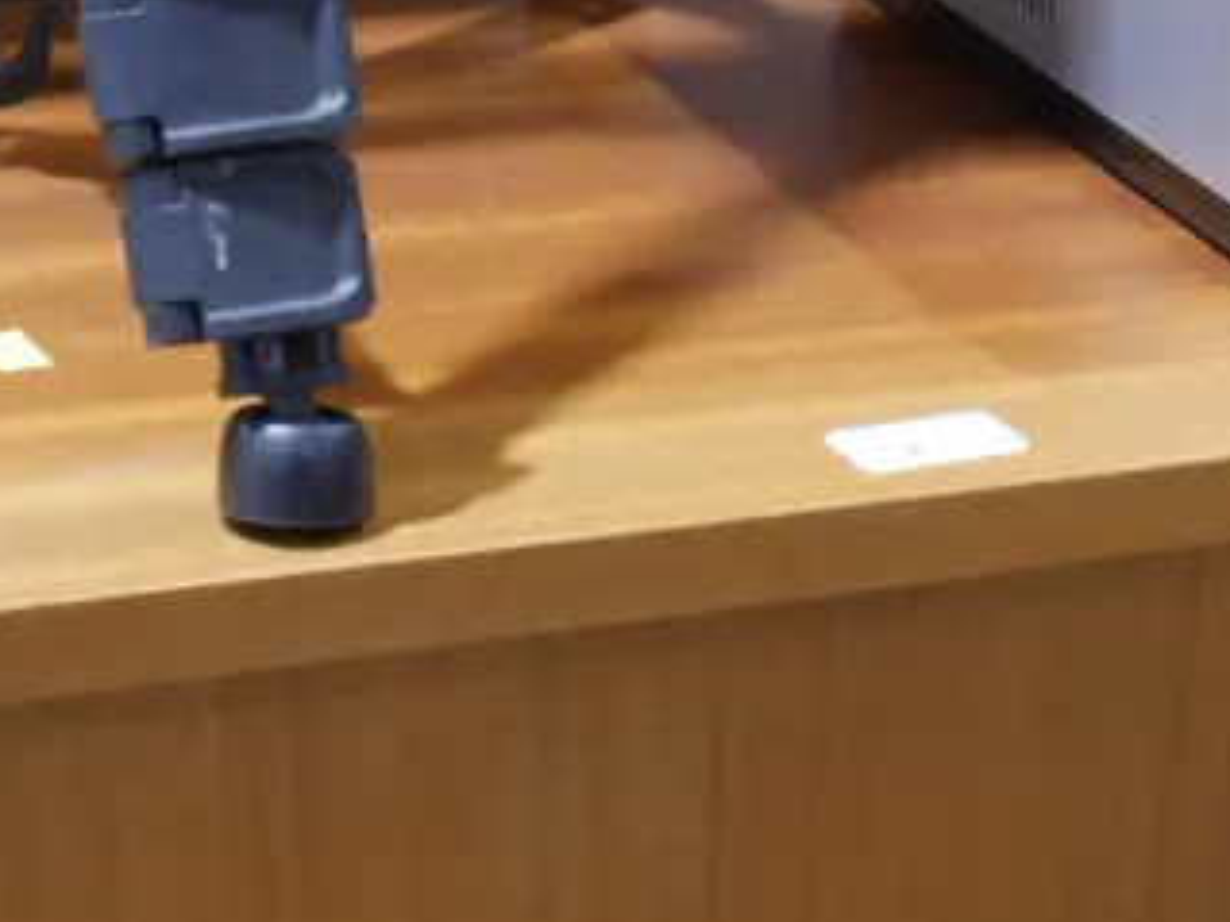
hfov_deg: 14.5
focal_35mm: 135
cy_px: 1476
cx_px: 1072
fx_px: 4795
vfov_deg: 10.5
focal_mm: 21
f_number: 4.6
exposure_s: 1/60
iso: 1250
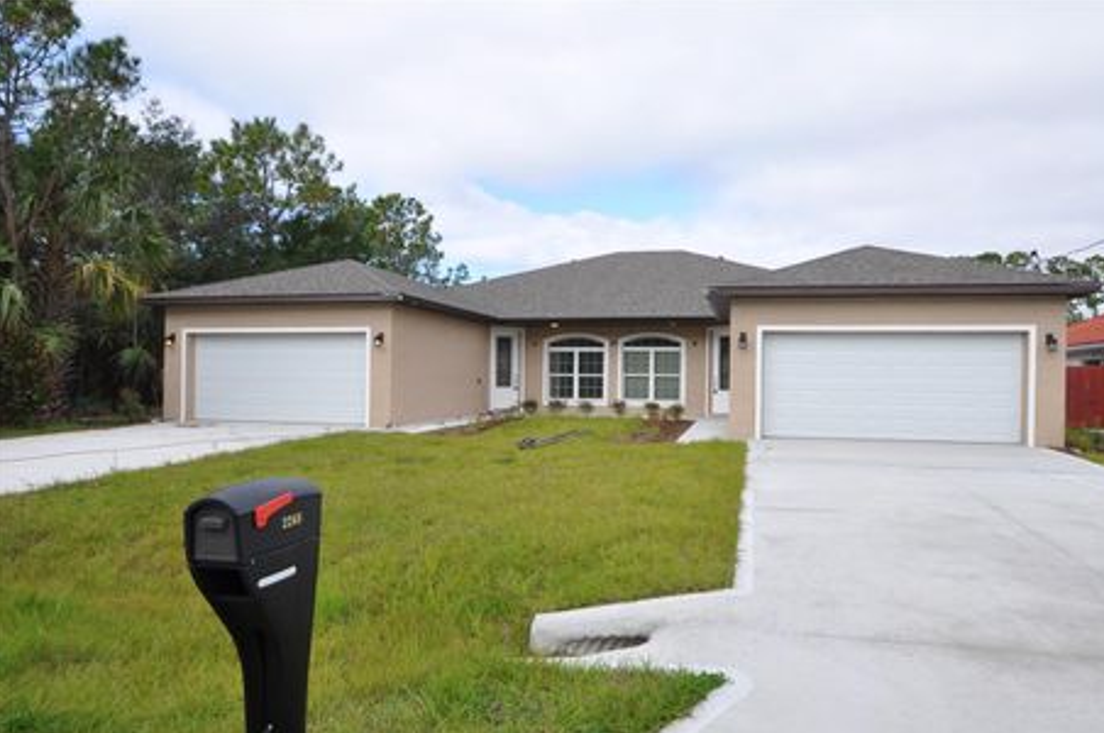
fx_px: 660
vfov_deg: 58.0
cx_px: 606
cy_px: 403
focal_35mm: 22
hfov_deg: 79.6
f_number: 9
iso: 200
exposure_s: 1/320
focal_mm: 13
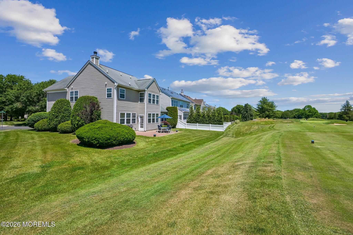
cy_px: 118
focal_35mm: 15
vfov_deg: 77.3
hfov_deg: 100.4
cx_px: 176
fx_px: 147
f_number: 11
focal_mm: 15
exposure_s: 1/1250
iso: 400
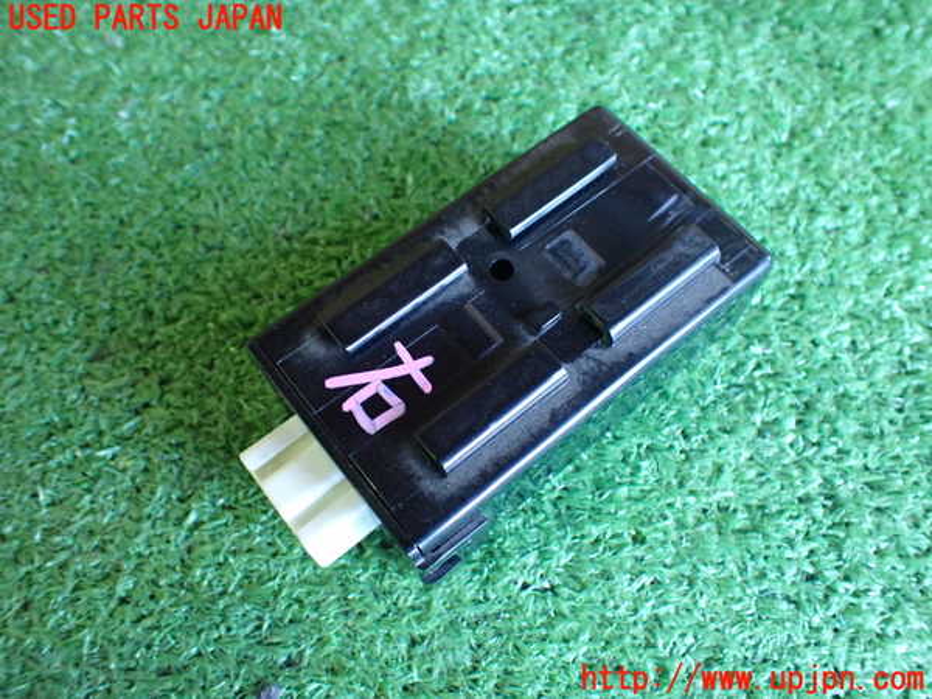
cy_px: 350
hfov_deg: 60.0
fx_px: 808
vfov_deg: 46.8
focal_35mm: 30
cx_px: 466
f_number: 2.3
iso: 800
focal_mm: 5.4
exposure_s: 1/30
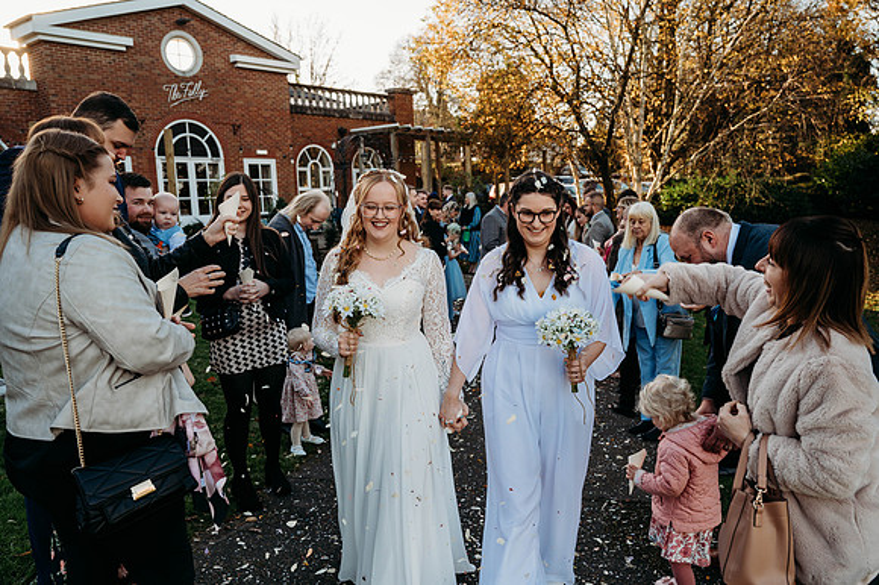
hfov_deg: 64.6
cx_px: 440
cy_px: 292
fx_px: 695
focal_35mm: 28
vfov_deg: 45.6
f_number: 4
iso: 450
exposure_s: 1/640
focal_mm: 28.5
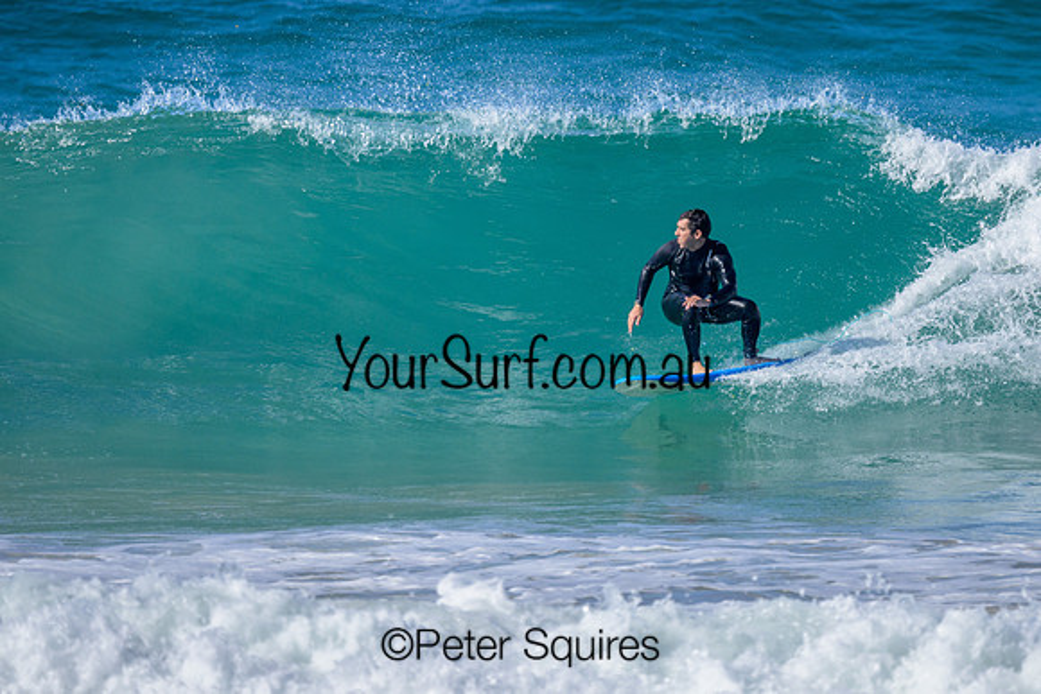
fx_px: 31785
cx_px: 580
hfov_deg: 1.9
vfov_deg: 1.3
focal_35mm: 1099
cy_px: 254
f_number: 6.3
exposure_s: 1/2000
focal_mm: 800
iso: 450
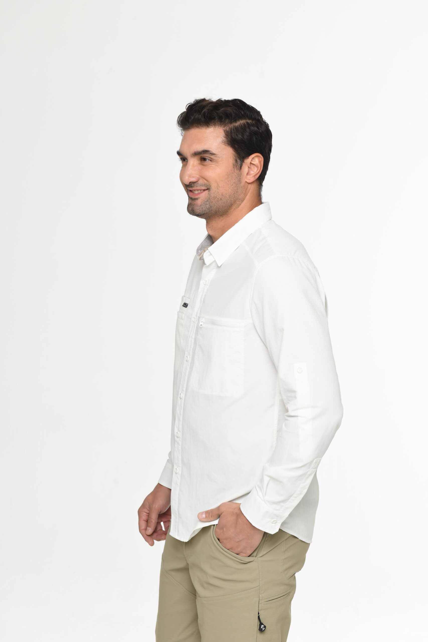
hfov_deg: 19.5
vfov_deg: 28.8
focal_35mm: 70
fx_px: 1248
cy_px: 321
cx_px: 214
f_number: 9
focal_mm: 70
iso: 100
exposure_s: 1/160
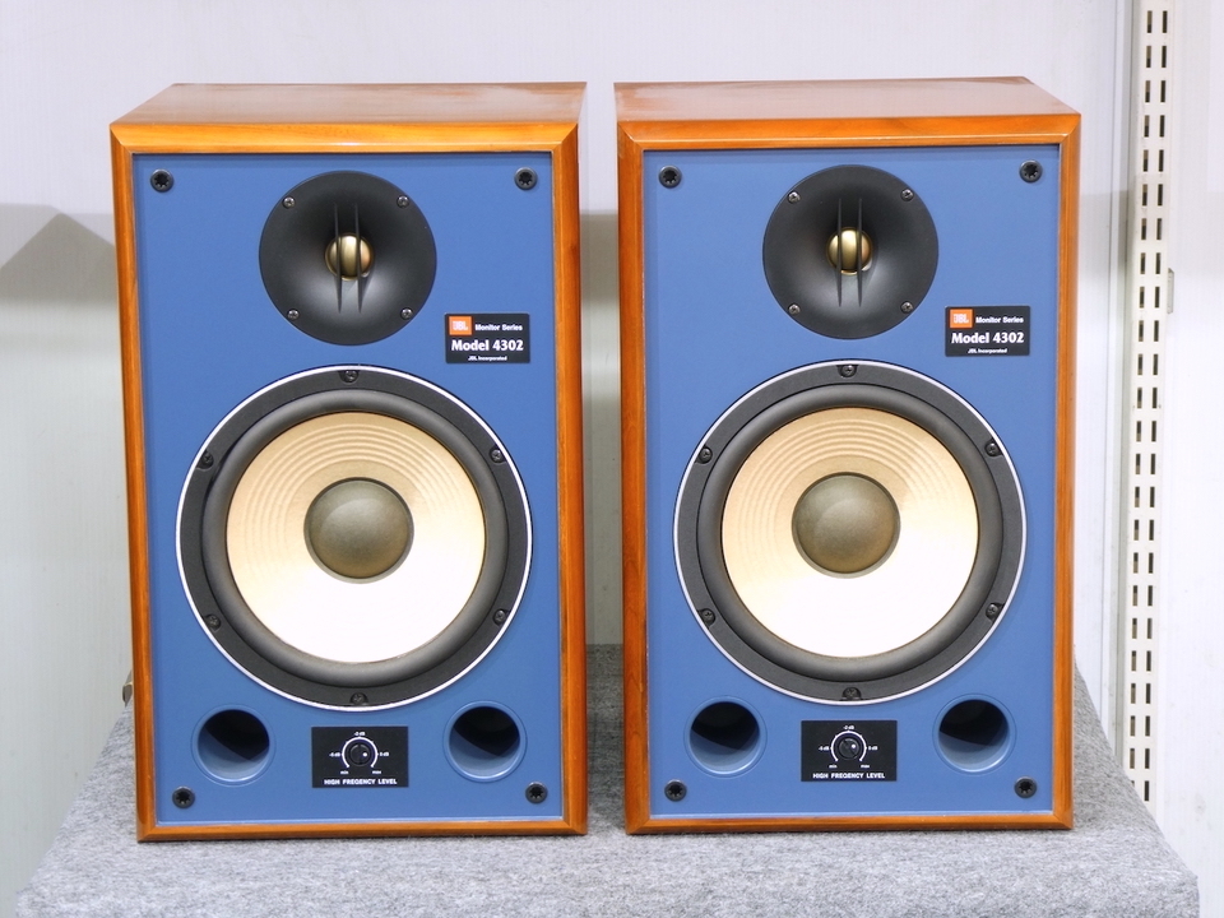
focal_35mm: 90
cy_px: 459
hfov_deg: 21.8
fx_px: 3182
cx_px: 612
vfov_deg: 16.4
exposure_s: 1/1.6
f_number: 4.9
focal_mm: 16.1
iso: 100
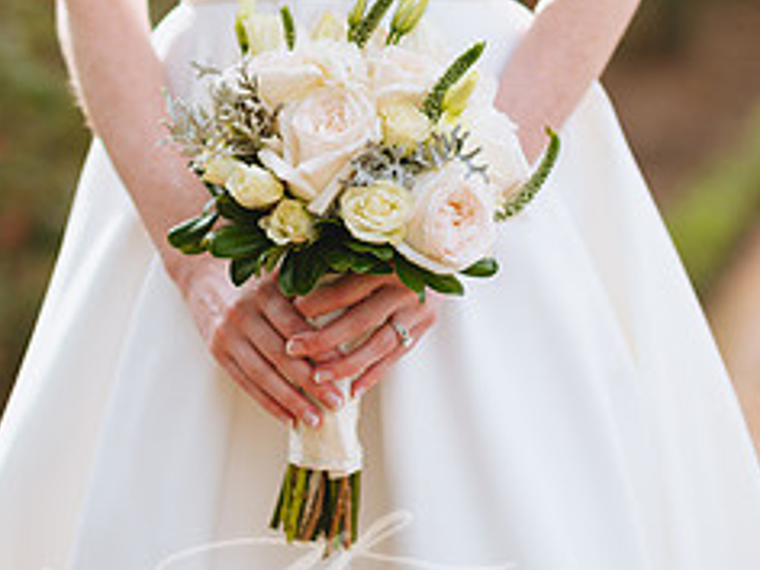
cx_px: 317
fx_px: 3425
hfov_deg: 12.7
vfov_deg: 9.5
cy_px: 13
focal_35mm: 156
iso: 100
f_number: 2
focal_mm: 85
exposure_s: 1/1000
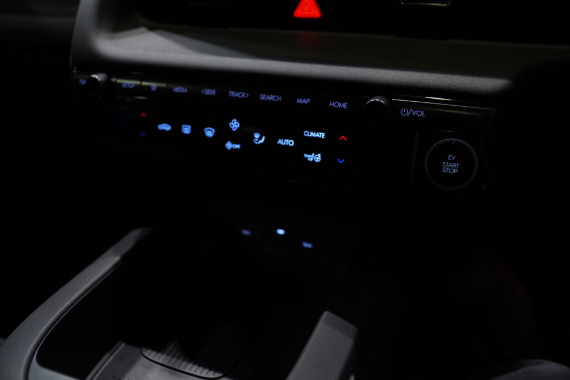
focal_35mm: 28
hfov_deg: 64.5
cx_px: 285
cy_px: 190
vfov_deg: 45.7
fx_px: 451
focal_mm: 19
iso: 125
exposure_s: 1/40
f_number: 2.8
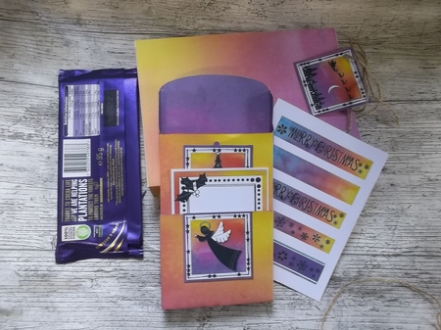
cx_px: 220
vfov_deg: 48.2
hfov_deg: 61.7
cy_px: 165
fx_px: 369
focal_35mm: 29
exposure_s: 1/20
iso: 160
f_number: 3.3
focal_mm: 4.1
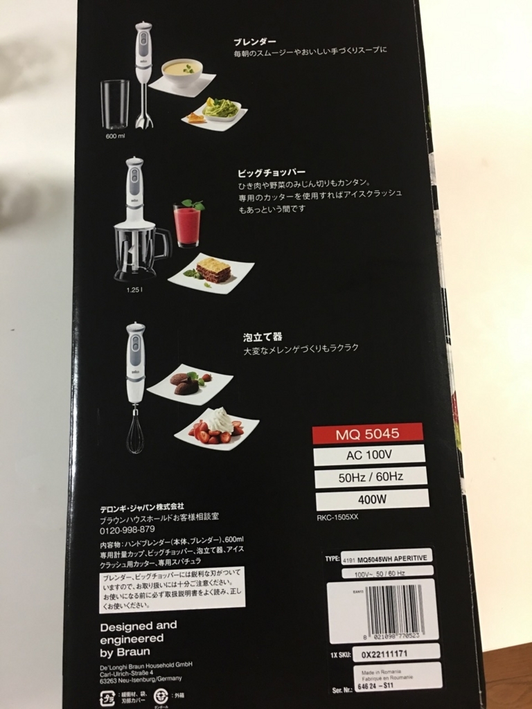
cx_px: 266
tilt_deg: -78.7
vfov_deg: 61.7
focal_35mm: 29
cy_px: 354
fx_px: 594
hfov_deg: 48.2
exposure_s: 1/8
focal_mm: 4.15
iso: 100
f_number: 2.2
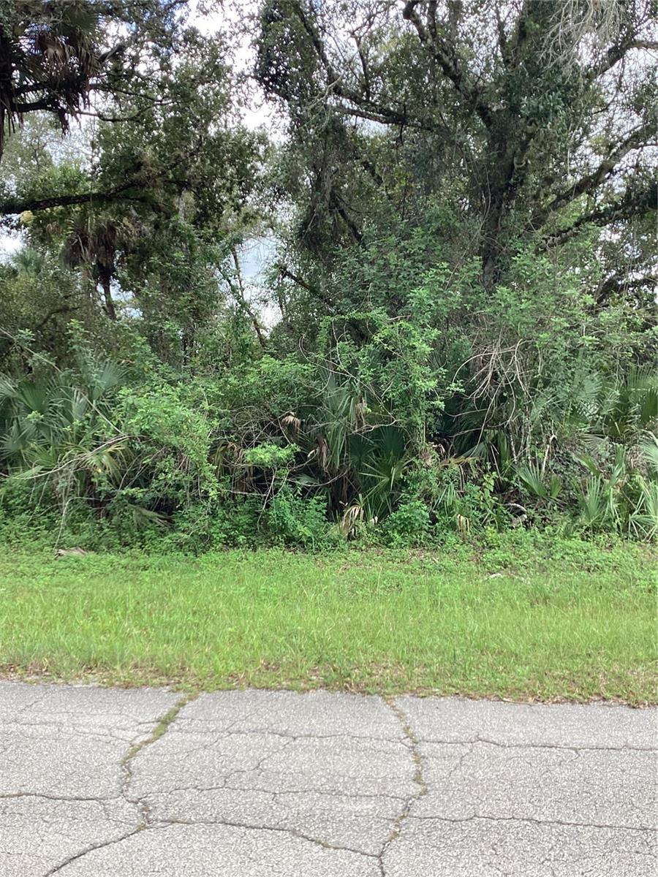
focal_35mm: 31
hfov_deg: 45.4
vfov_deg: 58.4
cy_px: 438
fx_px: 786
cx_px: 329
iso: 25
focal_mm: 3.3
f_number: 2.4
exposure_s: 1/139
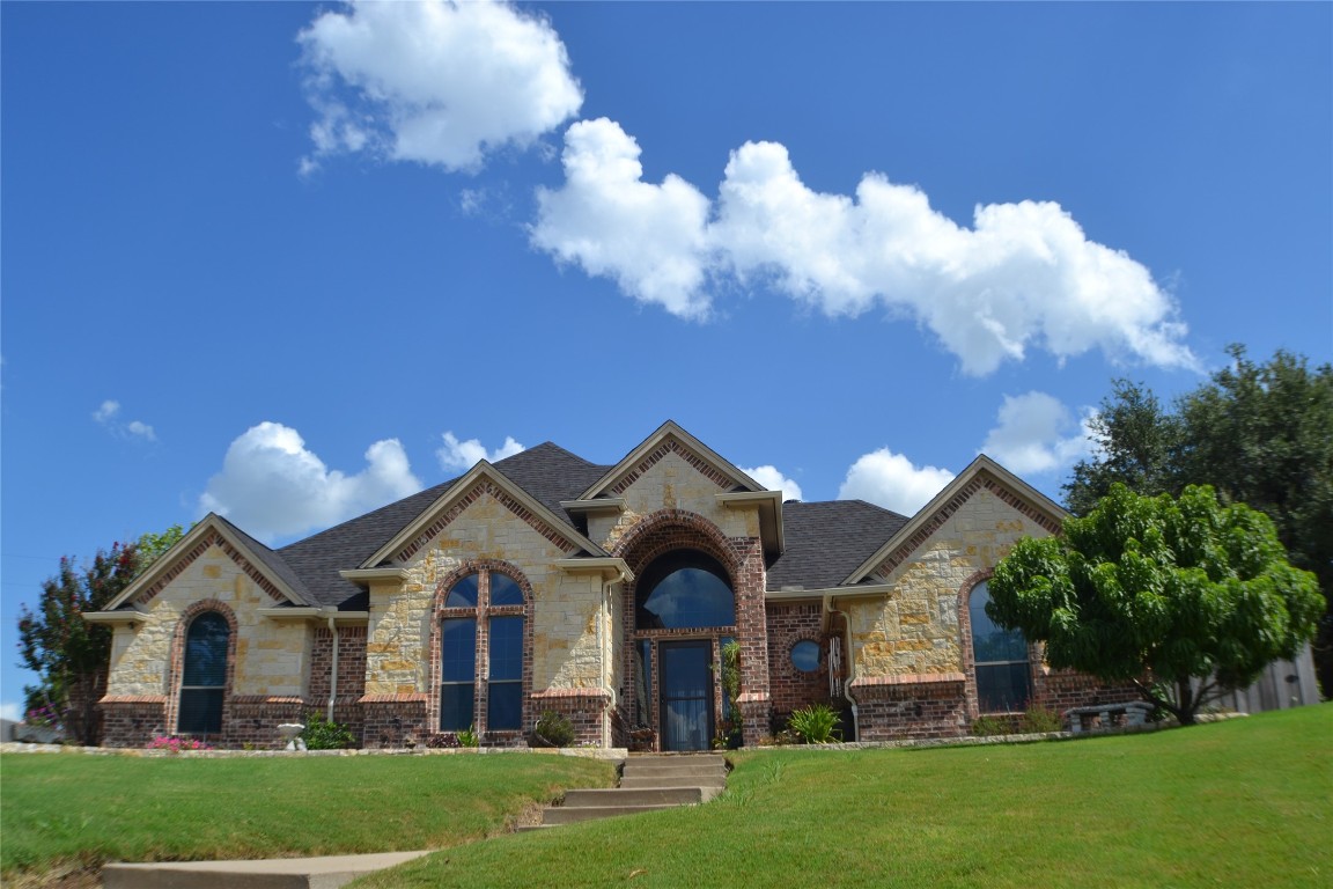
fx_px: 1444
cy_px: 444
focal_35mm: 39
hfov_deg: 49.6
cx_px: 666
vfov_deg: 34.2
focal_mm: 26
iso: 100
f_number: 9
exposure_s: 1/320
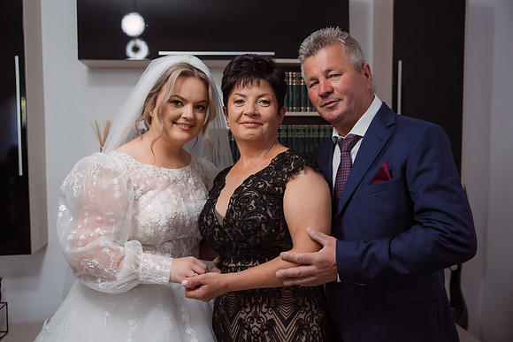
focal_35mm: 37
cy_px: 159
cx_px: 244
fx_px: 534
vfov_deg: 35.5
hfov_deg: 51.3
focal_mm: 35
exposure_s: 1/200
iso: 1600
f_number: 2.8
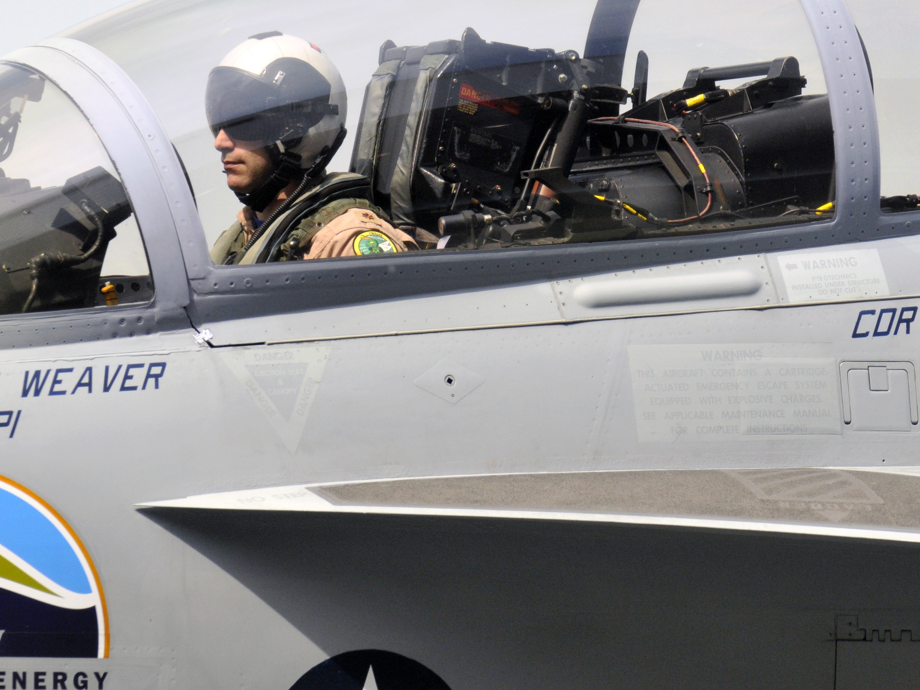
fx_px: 12328
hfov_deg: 4.3
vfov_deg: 3.2
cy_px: 377
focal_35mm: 464
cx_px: 504
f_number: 5
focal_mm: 185
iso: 720
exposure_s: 1/2000
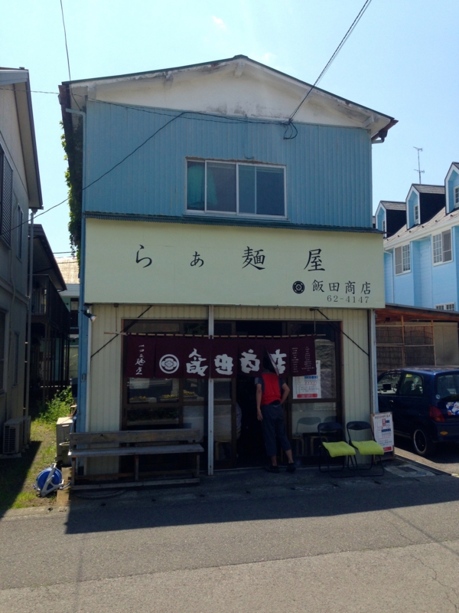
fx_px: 583
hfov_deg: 42.9
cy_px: 306
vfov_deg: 55.4
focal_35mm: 33
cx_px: 230
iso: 50
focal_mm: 4.12
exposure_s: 1/1261
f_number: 2.4
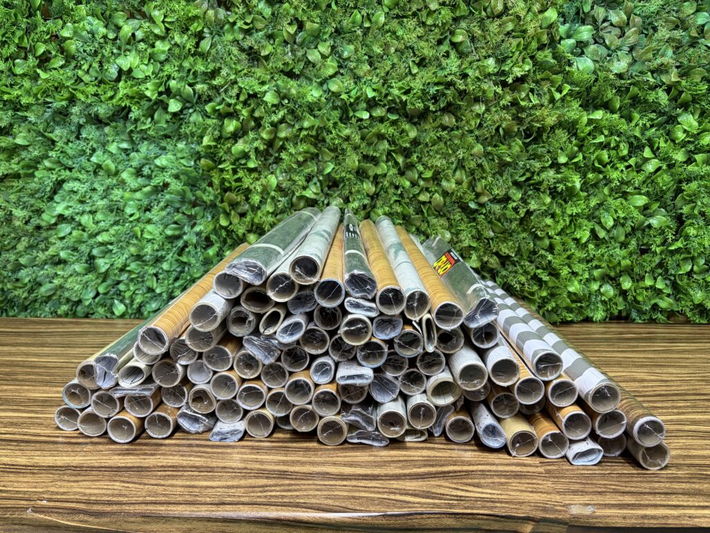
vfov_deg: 53.1
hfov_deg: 67.3
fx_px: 533
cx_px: 355
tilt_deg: -12.0
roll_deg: -0.6
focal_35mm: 26
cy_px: 266
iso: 100
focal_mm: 5.96
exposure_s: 1/50
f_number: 1.6
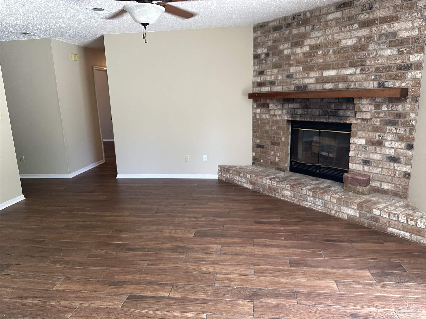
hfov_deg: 71.6
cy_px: 160
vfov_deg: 56.8
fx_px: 295
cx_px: 213
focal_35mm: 24
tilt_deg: -12.1
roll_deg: +3.1
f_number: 1.78
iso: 250
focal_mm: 6.86
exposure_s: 1/89
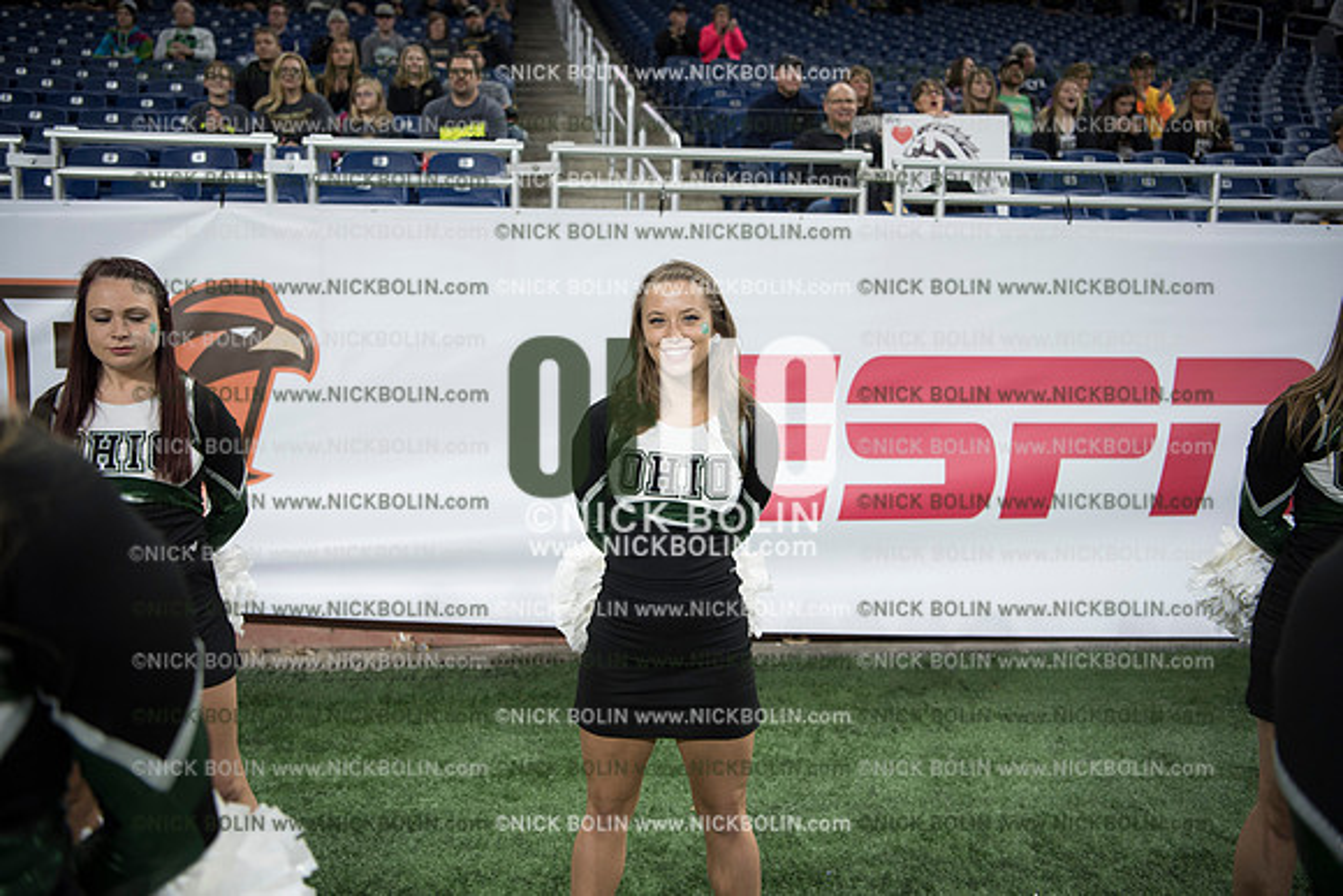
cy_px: 448
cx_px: 672
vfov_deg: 37.9
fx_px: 1306
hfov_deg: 54.4
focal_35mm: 35
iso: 1250
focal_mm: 35
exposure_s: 1/800
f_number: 2.8
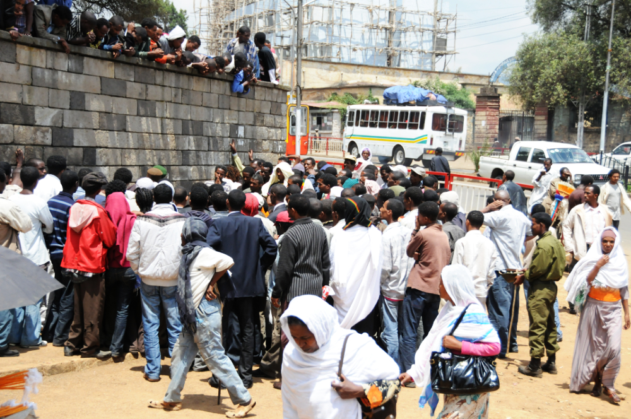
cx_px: 316
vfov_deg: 20.6
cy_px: 210
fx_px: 1155
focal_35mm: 66
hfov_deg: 30.5
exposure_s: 1/3200
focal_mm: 44
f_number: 5.6
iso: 800
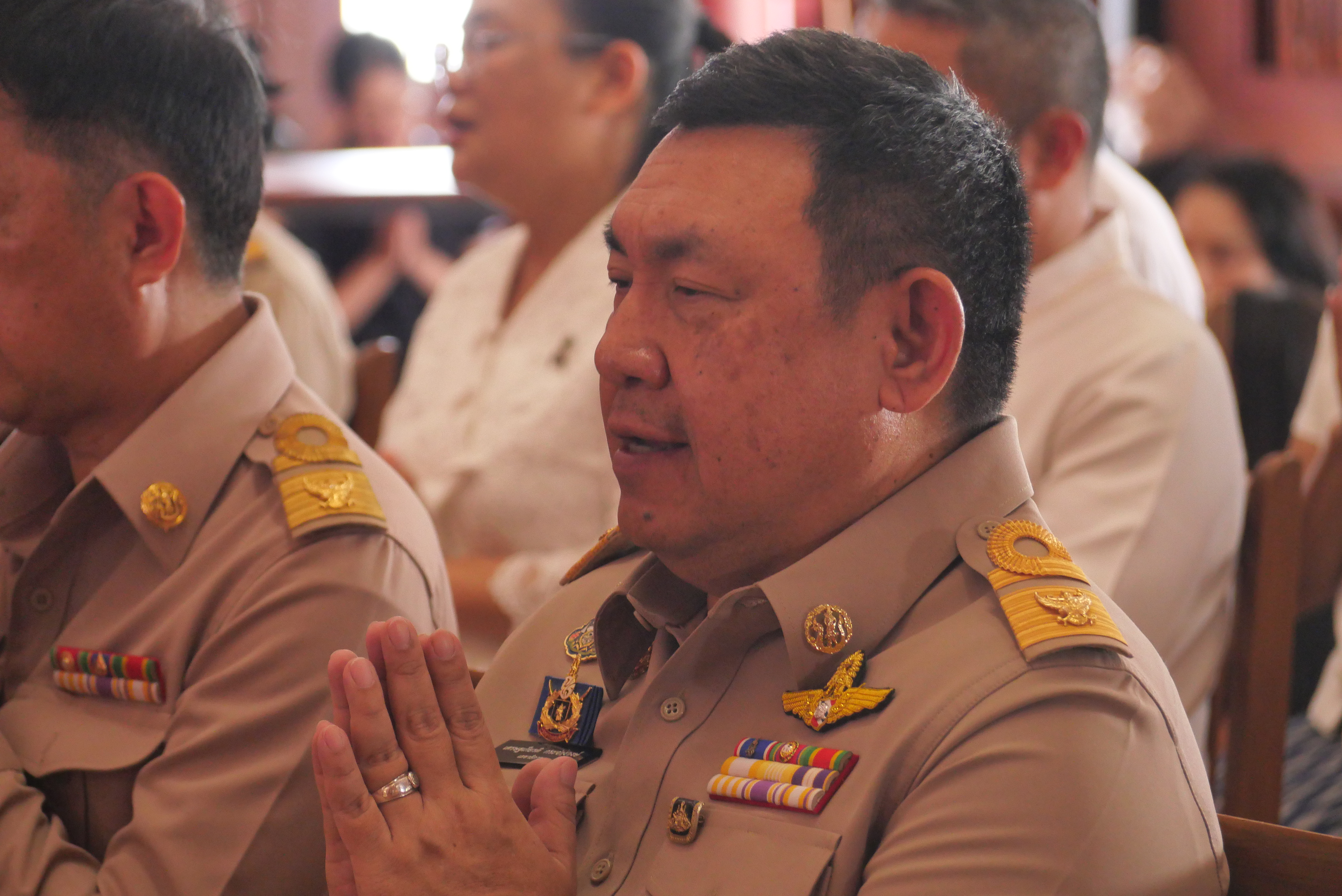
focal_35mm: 236
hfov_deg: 8.7
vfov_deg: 5.8
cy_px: 448
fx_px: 8803
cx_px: 671
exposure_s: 1/60
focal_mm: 114
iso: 2000
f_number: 5.2
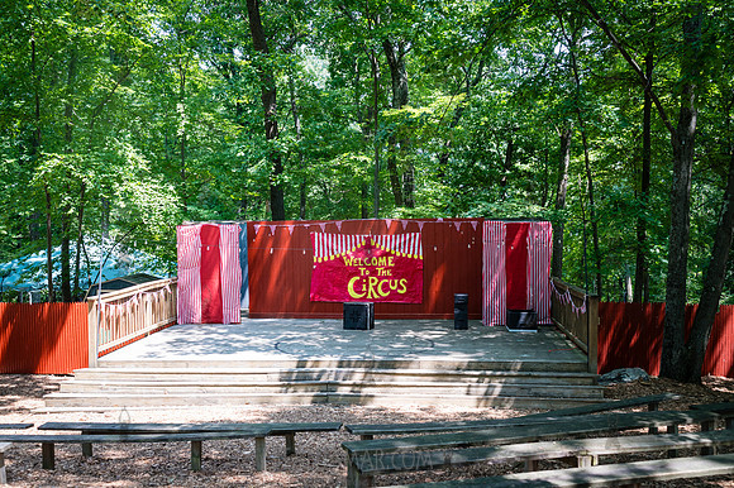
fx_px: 713
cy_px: 244
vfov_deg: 37.8
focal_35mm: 35
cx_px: 367
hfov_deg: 54.5
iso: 640
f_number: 4.5
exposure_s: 1/320
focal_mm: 35
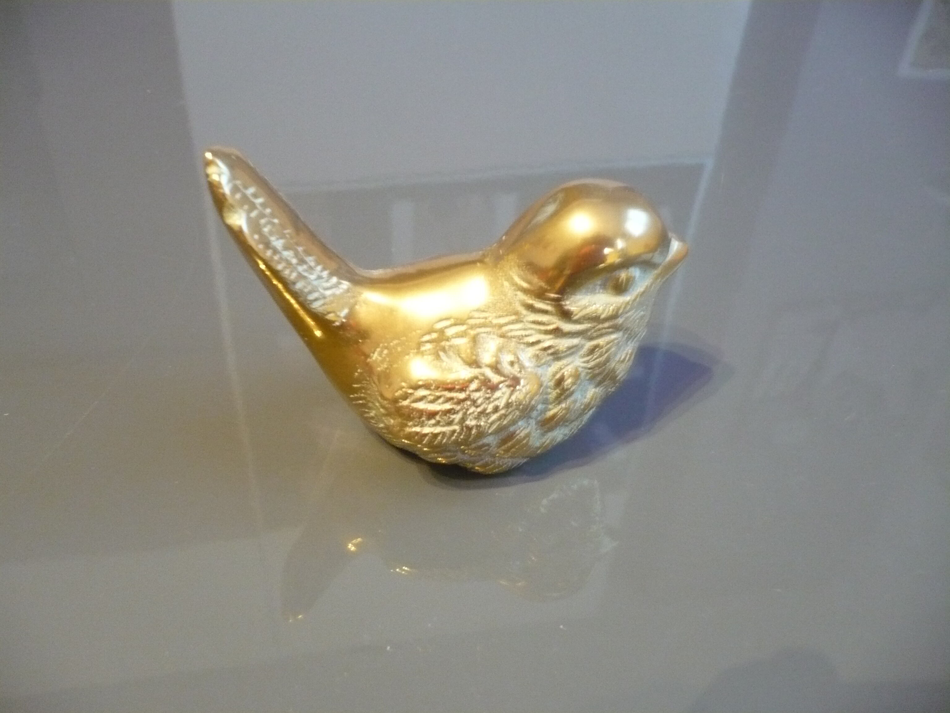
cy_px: 356
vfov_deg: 40.7
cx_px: 475
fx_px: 961
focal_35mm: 35
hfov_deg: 52.6
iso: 400
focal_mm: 5.8
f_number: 2.8
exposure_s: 1/4
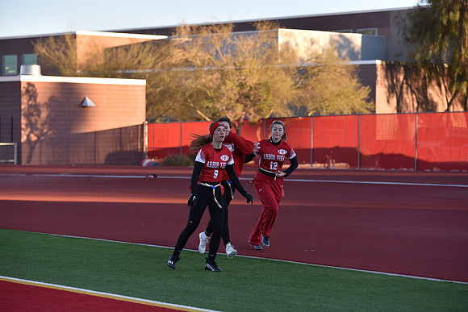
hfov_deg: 19.5
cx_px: 234
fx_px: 1365
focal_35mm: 105
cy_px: 156
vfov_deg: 13.0
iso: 400
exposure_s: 1/1250
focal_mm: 105
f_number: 2.8
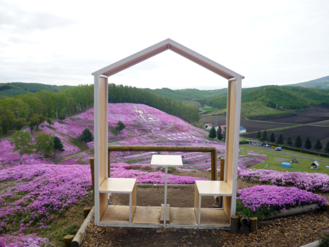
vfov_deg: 42.9
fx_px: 314
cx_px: 164
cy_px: 124
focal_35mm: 33
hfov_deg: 55.4
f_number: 8
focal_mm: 5.5
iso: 100
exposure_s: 1/125
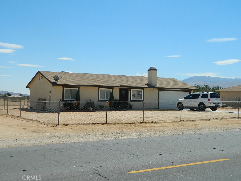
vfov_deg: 30.9
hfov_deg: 40.4
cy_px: 90
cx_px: 120
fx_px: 327
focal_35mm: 47
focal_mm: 8.4
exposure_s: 1/160
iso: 80
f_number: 10.2
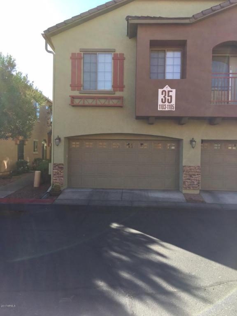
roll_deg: +0.0
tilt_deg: -0.4
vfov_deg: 61.7
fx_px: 265
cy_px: 158
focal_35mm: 29
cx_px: 118
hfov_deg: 48.2
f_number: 2.2
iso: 32
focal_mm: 4.15
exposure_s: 1/549
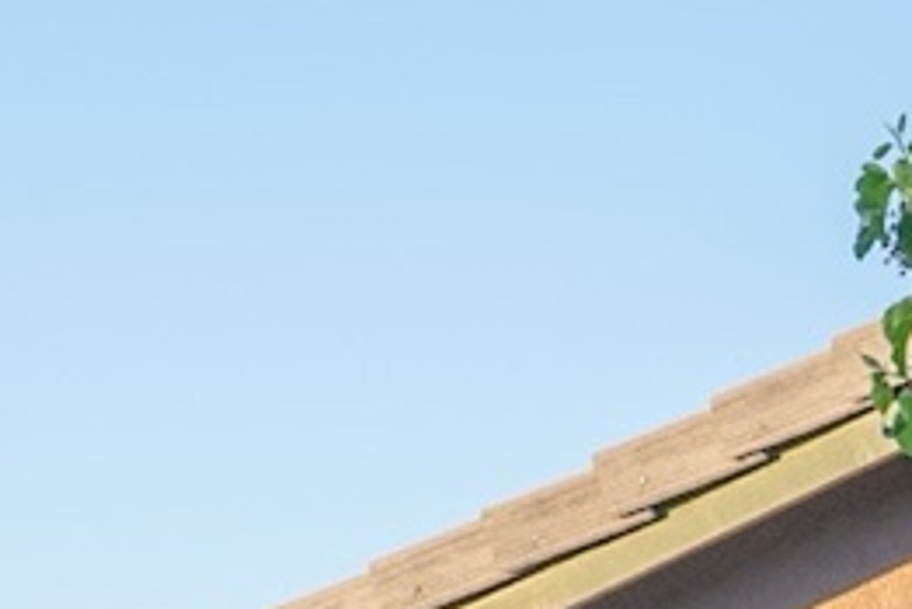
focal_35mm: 267
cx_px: 2952
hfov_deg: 6.8
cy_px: 1394
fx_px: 6767
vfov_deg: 5.0
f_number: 8
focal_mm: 35
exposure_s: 1/100
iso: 160
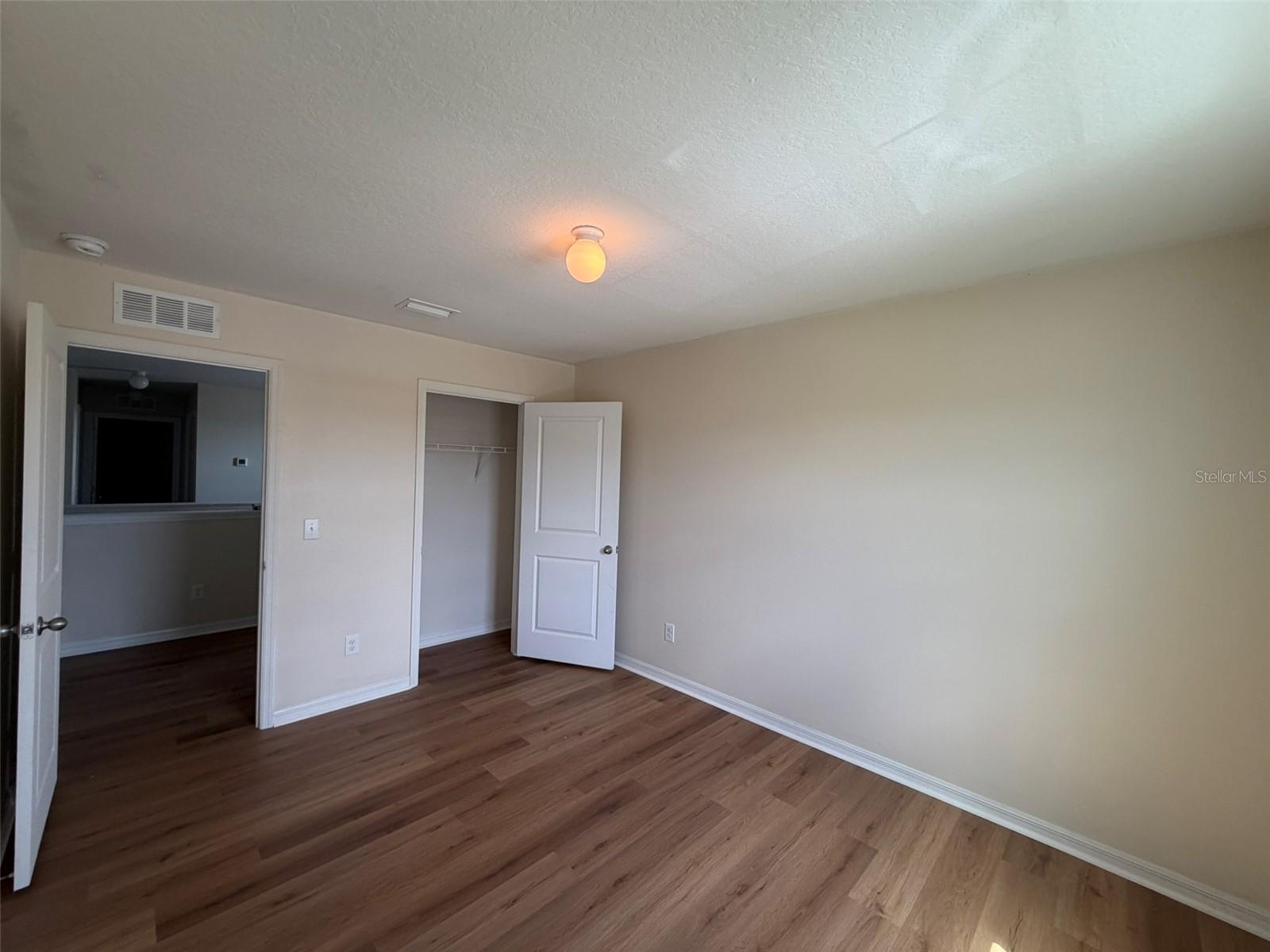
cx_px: 635
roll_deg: -1.8
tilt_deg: -0.8
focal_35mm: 14
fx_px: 514
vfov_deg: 85.7
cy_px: 476
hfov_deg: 102.1
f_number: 2.2
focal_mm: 2.22
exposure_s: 1/120
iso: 100
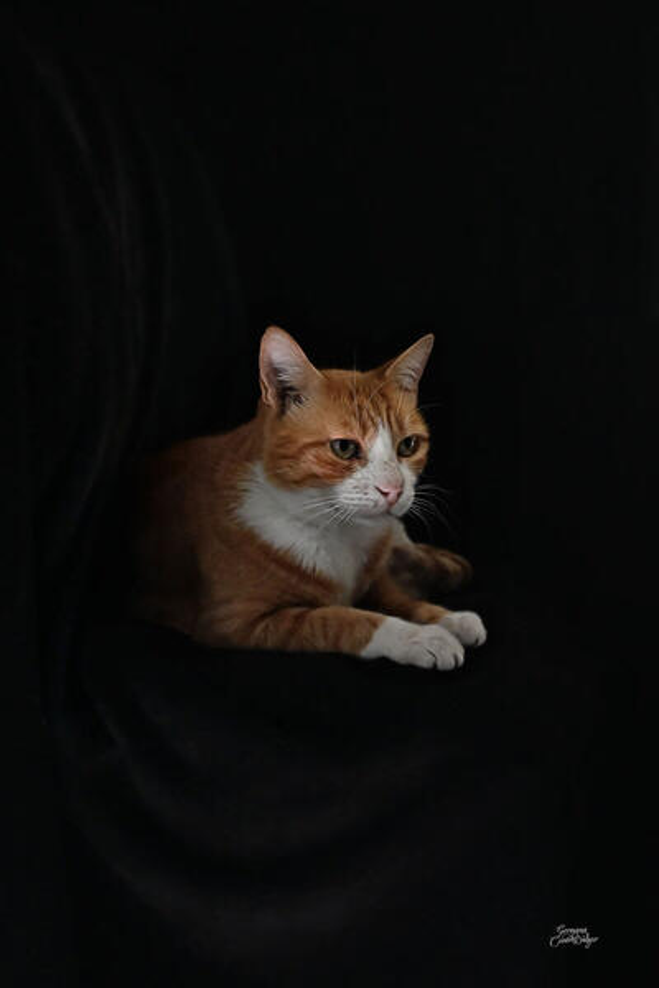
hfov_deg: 35.9
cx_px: 330
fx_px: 1016
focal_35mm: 37
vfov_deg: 51.9
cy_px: 494
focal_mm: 37
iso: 10000
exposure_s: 1/100
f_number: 5.6
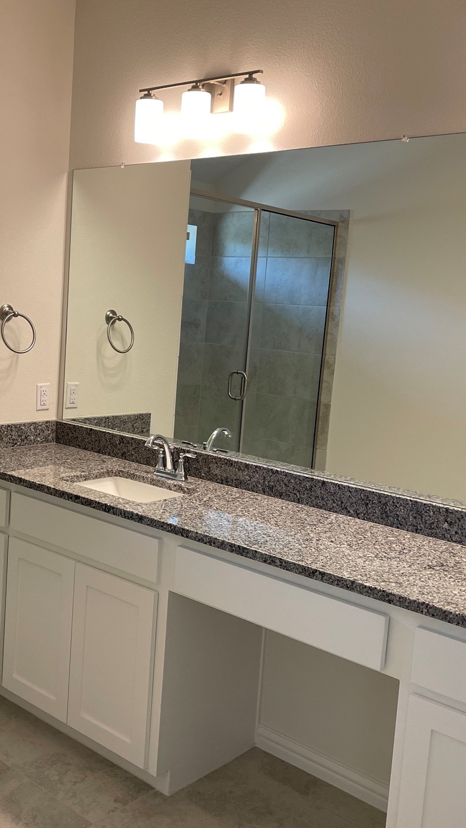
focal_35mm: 38
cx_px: 152
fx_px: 835
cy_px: 414
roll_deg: -3.5
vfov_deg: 52.8
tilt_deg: -8.2
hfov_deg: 30.9
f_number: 1.6
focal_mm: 4.2
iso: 100
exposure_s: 1/120
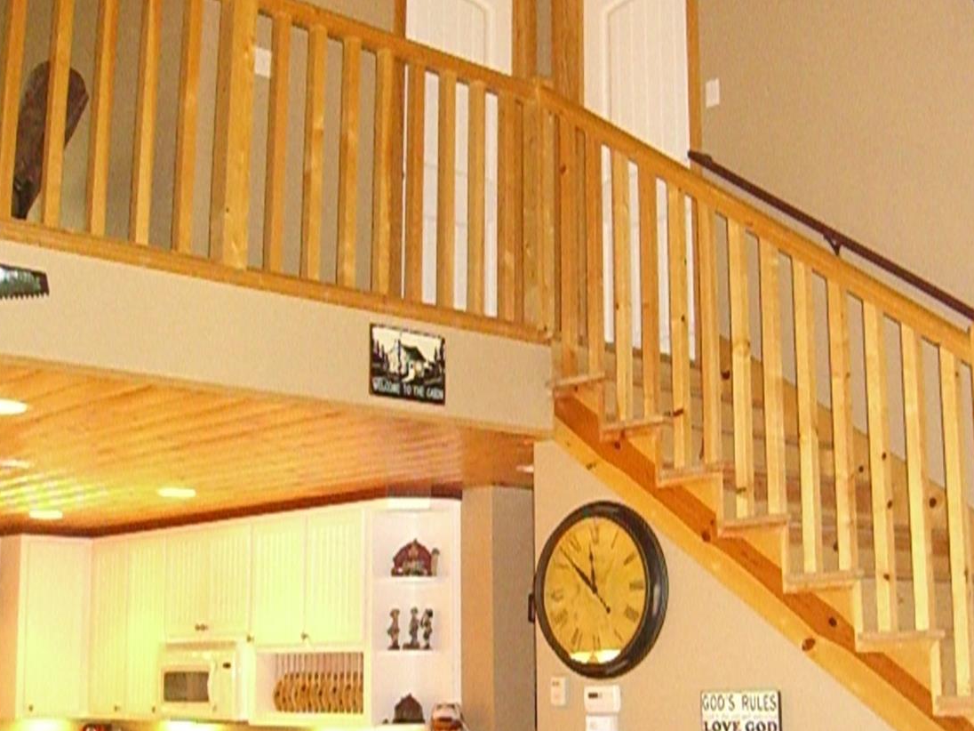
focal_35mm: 52
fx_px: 1463
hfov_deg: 36.5
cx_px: 639
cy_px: 414
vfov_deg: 28.0
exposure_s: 1/60
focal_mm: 7.9
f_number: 2.8
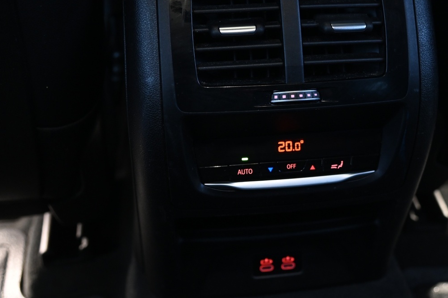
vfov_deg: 23.7
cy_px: 115
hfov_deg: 34.9
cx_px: 277
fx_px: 709
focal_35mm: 57
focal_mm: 35
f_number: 4
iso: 2000
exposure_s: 1/10
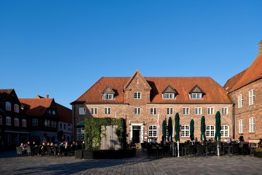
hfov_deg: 73.7
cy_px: 88
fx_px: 175
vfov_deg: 53.1
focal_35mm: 24
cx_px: 131
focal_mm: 16
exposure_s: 1/480
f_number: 5.6
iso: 160
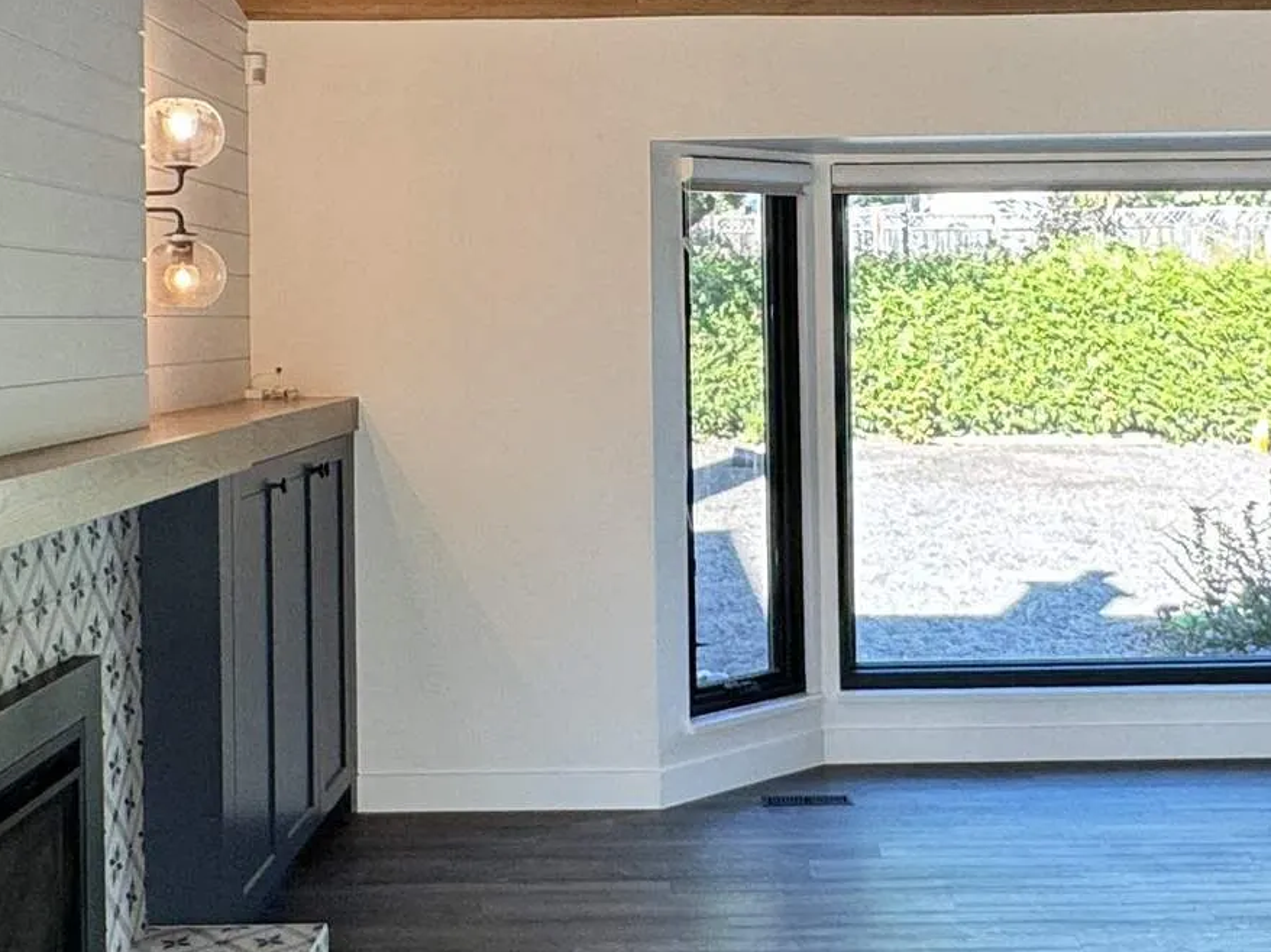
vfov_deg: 29.4
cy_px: 304
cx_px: 693
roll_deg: +1.3
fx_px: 1799
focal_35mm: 49
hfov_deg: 38.9
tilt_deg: +0.3
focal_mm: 2.22
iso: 125
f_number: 2.2
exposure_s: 1/120
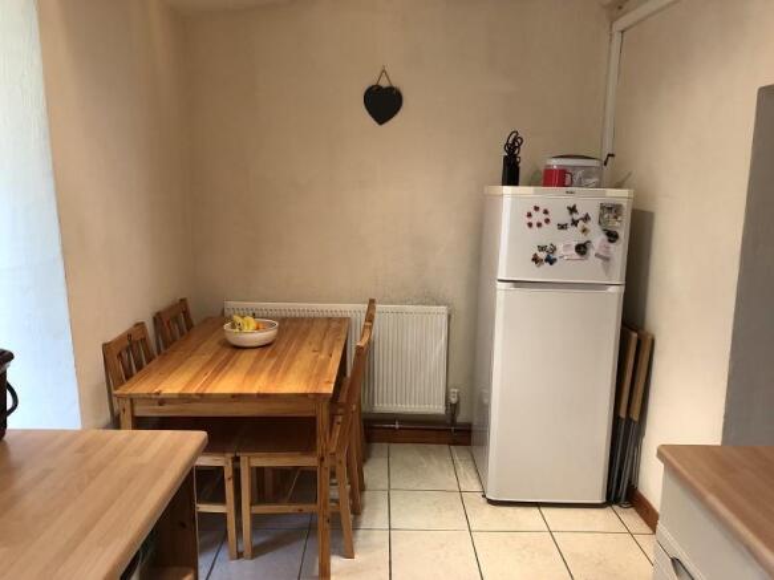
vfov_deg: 49.7
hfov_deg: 63.5
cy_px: 290
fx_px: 626
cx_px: 387
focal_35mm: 28
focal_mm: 3.99
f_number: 1.8
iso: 40
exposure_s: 1/17
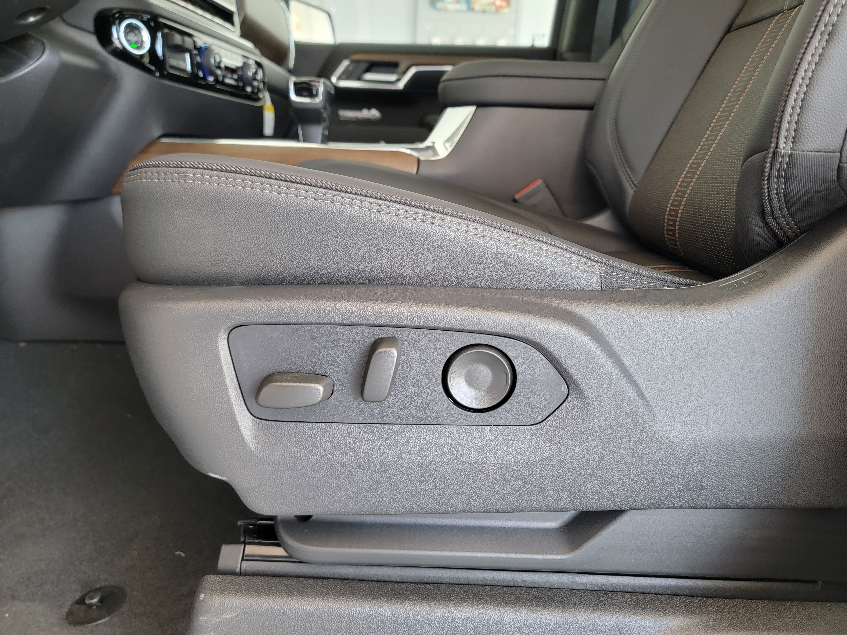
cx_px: 424
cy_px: 318
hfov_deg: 71.6
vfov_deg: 56.8
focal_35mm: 24
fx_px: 587
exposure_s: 1/40
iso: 320
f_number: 1.8
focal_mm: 6.7
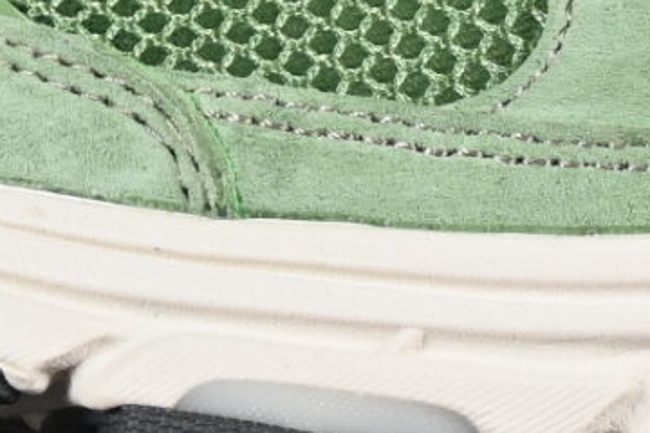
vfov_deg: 2.6
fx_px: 9623
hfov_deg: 3.8
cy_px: -412
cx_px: 1060
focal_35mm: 533
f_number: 8
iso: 160
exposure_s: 1/80
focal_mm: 50
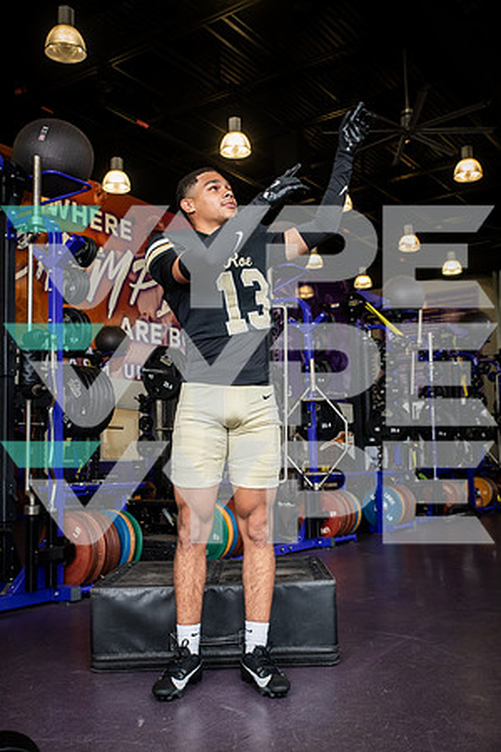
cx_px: 250
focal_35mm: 36
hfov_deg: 36.9
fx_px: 751
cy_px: 376
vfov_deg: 53.1
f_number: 5.6
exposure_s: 1/250
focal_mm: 36
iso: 500
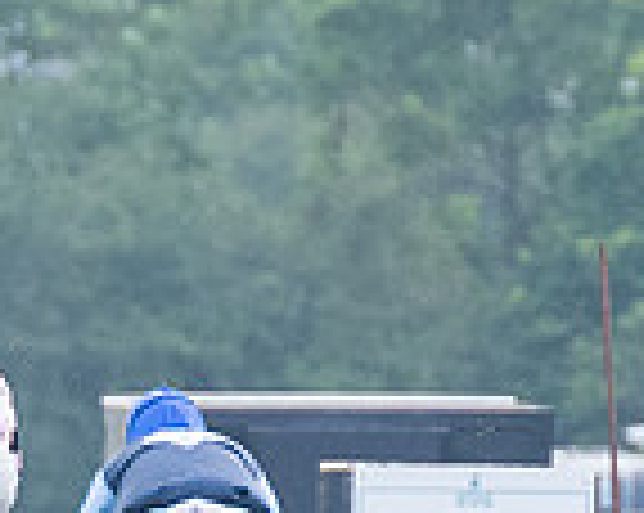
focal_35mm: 2836
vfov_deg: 0.5
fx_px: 53980
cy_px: 842
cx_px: -185
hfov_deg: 0.7
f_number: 4
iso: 800
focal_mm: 280
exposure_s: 1/1000
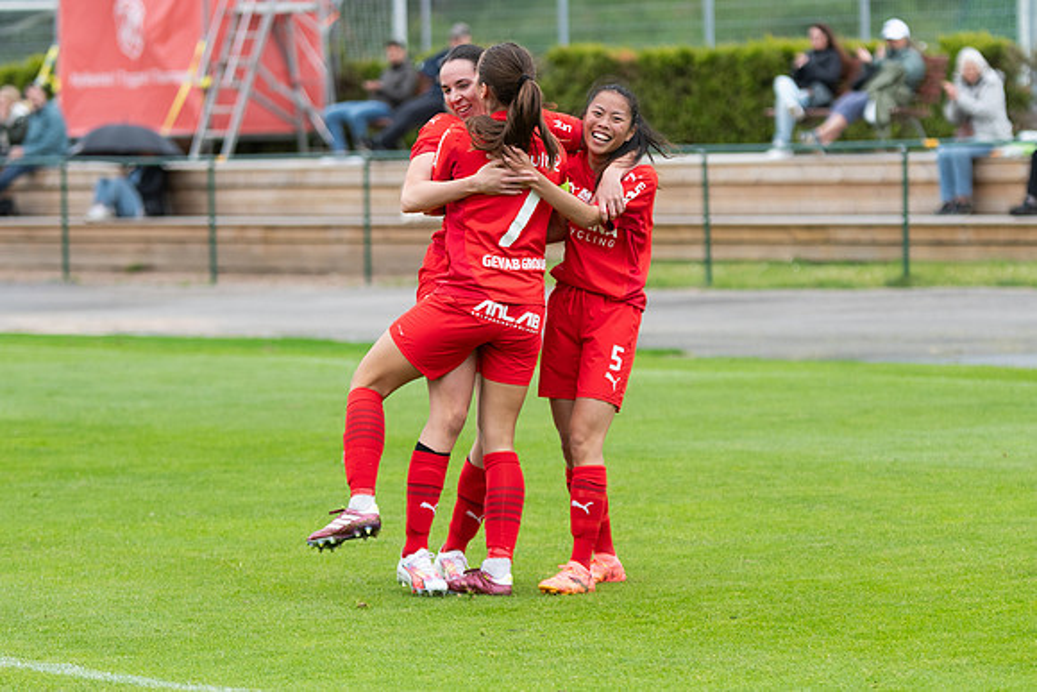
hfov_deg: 9.9
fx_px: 6005
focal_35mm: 208
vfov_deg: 6.6
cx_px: 518
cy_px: 346
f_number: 3.2
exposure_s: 1/1600
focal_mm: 130
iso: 400
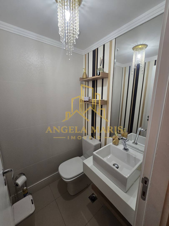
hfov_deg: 89.9
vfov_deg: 106.2
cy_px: 113
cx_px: 84
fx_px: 85
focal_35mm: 13
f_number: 2.2
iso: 160
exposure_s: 1/60
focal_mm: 2.2
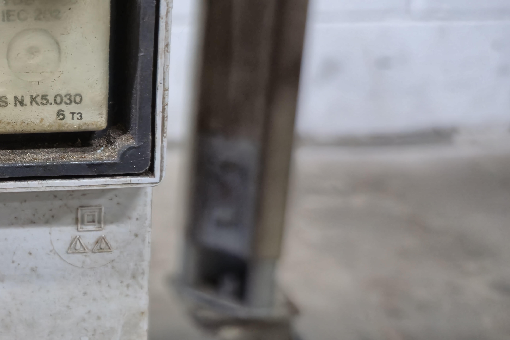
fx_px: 807
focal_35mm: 57
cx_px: -54
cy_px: 114
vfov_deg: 23.7
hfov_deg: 31.1
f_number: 1.8
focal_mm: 5.4
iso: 250
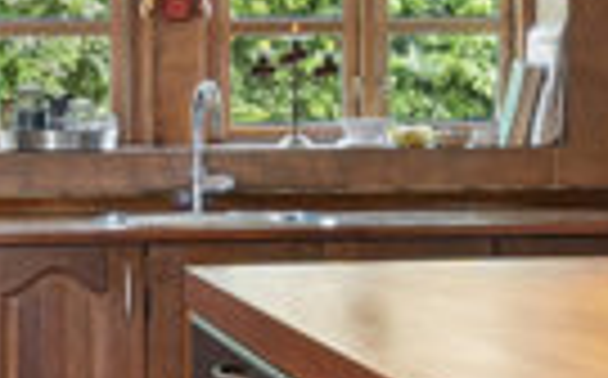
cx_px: 198
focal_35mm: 118
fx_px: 1953
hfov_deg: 17.6
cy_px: 124
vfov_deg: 11.1
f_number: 8
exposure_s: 1/4
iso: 200
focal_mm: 13
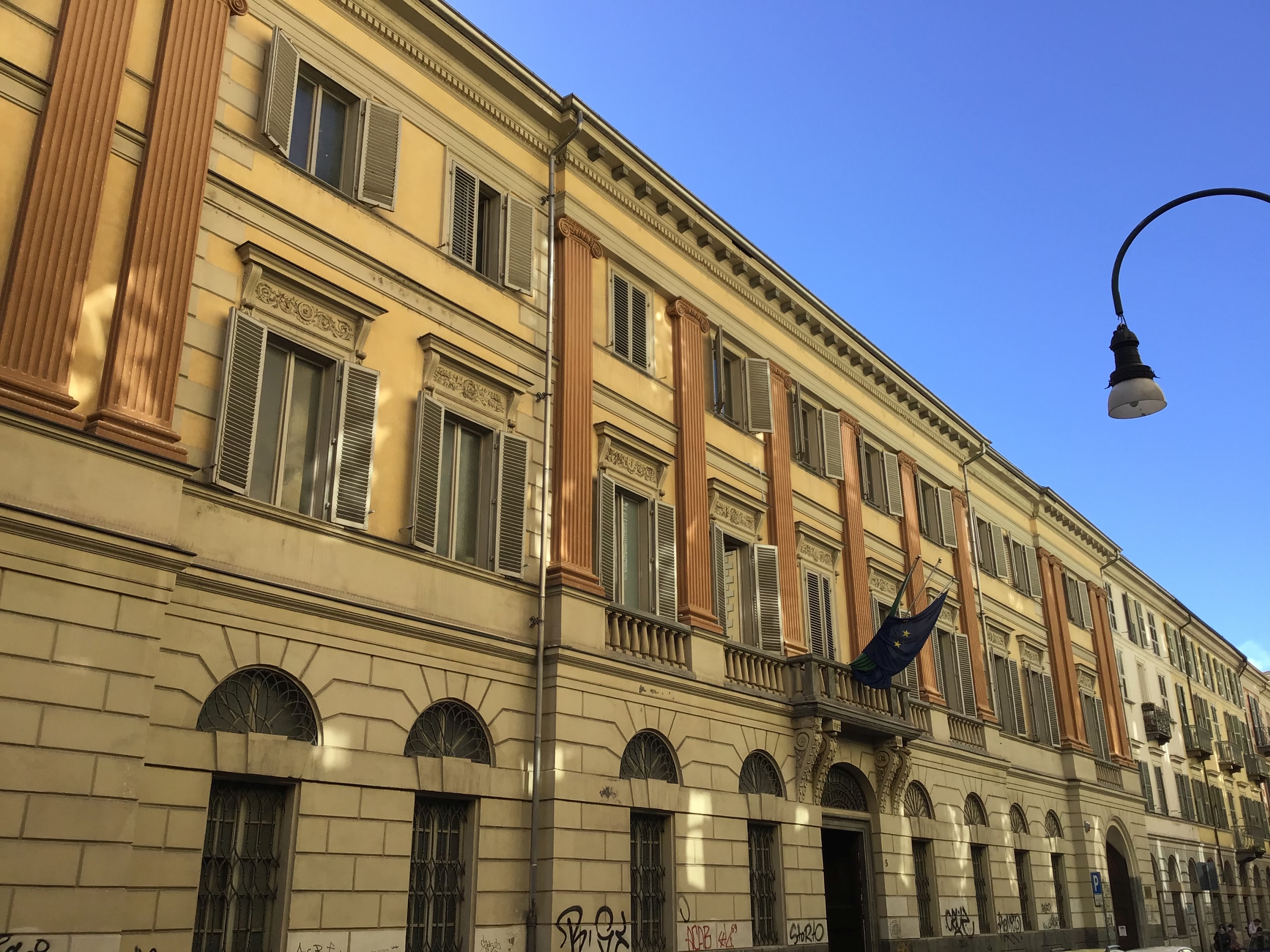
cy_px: 476
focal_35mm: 31
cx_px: 635
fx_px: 1137
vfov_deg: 45.4
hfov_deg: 58.4
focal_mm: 3.3
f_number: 2.4
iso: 25
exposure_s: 1/424
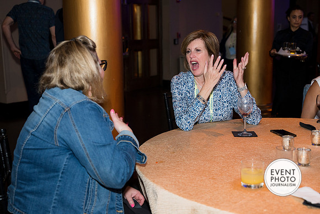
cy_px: 107
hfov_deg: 39.0
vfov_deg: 26.6
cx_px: 160
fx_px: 452
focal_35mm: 51
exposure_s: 1/100
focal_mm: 50
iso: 800
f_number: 4
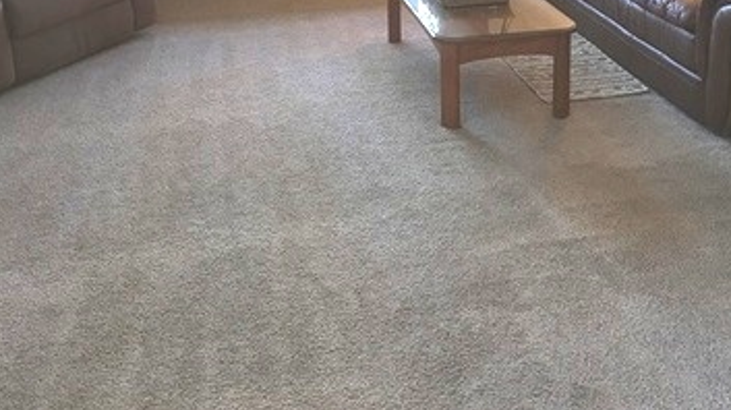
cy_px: -54
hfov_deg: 47.4
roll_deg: +2.5
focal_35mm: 43
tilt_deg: -11.3
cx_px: 364
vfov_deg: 25.4
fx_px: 833
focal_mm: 4.15
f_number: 2.2
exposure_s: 1/15
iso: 32
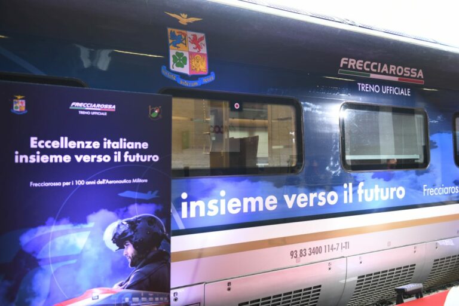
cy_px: 153
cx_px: 230
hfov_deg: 55.8
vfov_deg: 38.9
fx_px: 433
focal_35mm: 34
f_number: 4
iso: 400
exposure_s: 1/125
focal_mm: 34
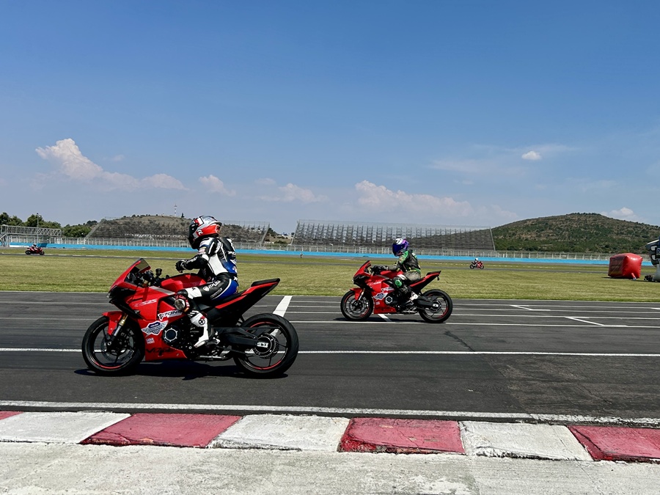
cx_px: 330
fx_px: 496
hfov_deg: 67.3
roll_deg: -1.6
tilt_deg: -0.9
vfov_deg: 53.1
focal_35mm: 26
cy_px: 248
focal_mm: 5.7
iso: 50
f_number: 1.5
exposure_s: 1/9434
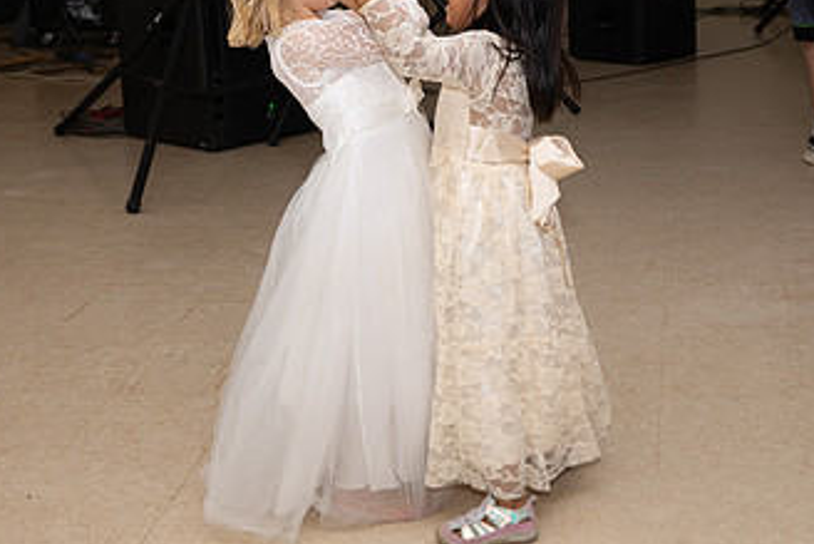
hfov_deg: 23.9
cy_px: 130
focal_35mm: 85
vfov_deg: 16.0
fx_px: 1923
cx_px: 387
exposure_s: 1/125
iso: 800
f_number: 3.5
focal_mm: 48
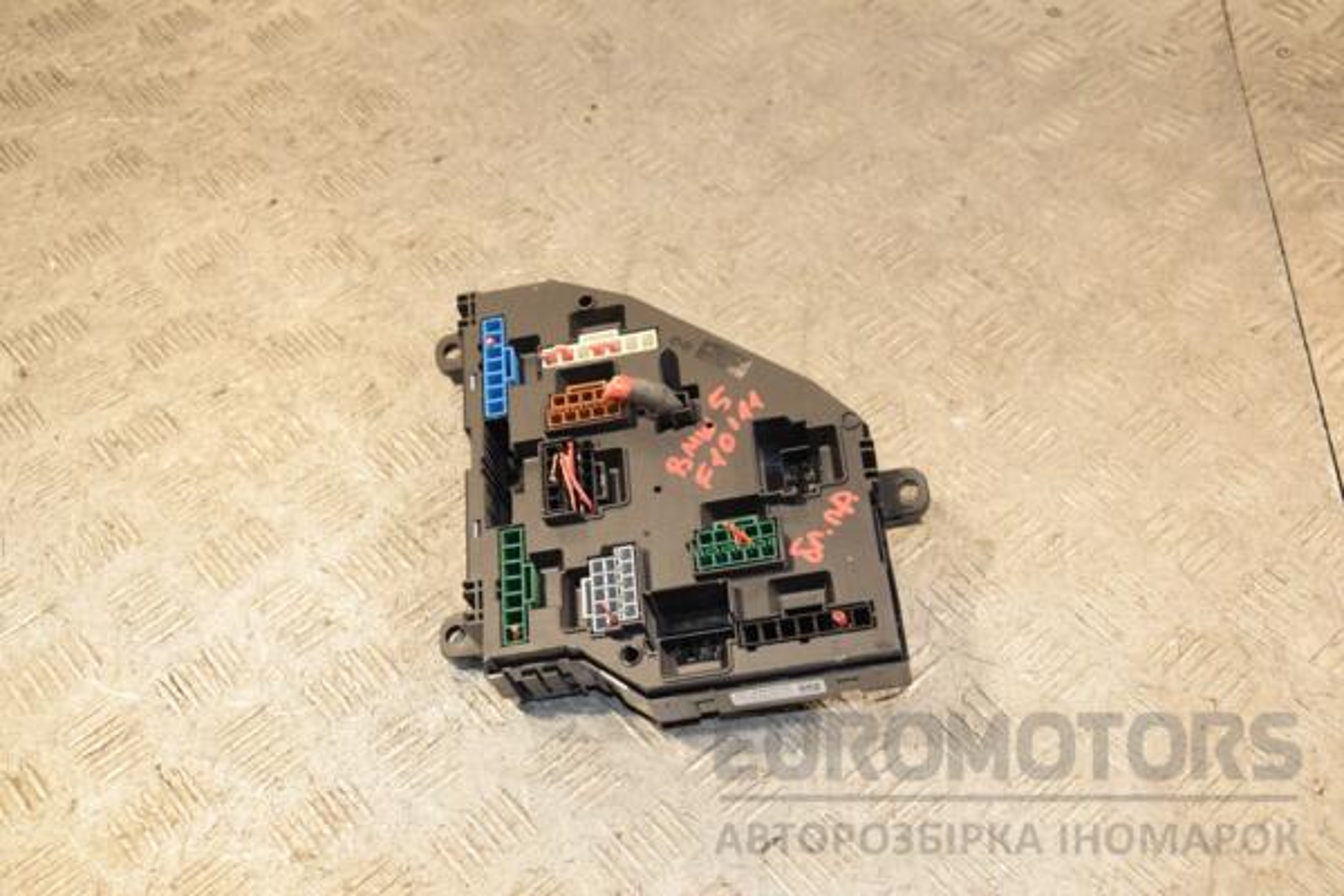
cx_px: 672
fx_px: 1568
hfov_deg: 46.4
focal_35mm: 42
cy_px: 448
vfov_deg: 31.9
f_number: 5.6
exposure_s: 1/200
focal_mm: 28
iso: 800
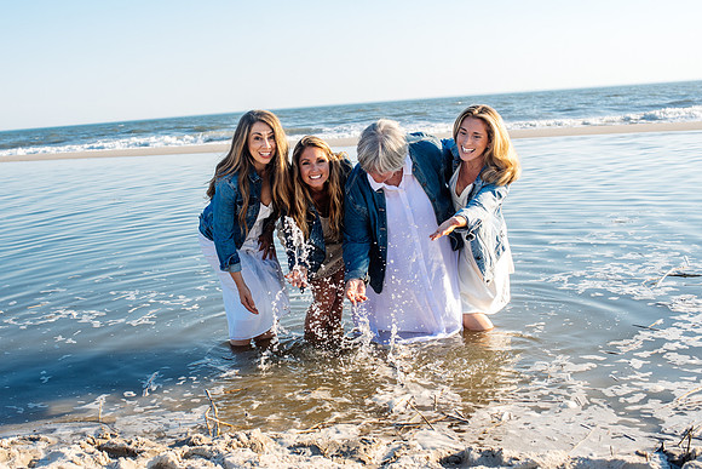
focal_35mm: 45
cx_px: 291
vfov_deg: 30.0
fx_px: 873
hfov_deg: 43.7
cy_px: 234
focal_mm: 35
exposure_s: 1/500
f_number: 4.5
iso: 160
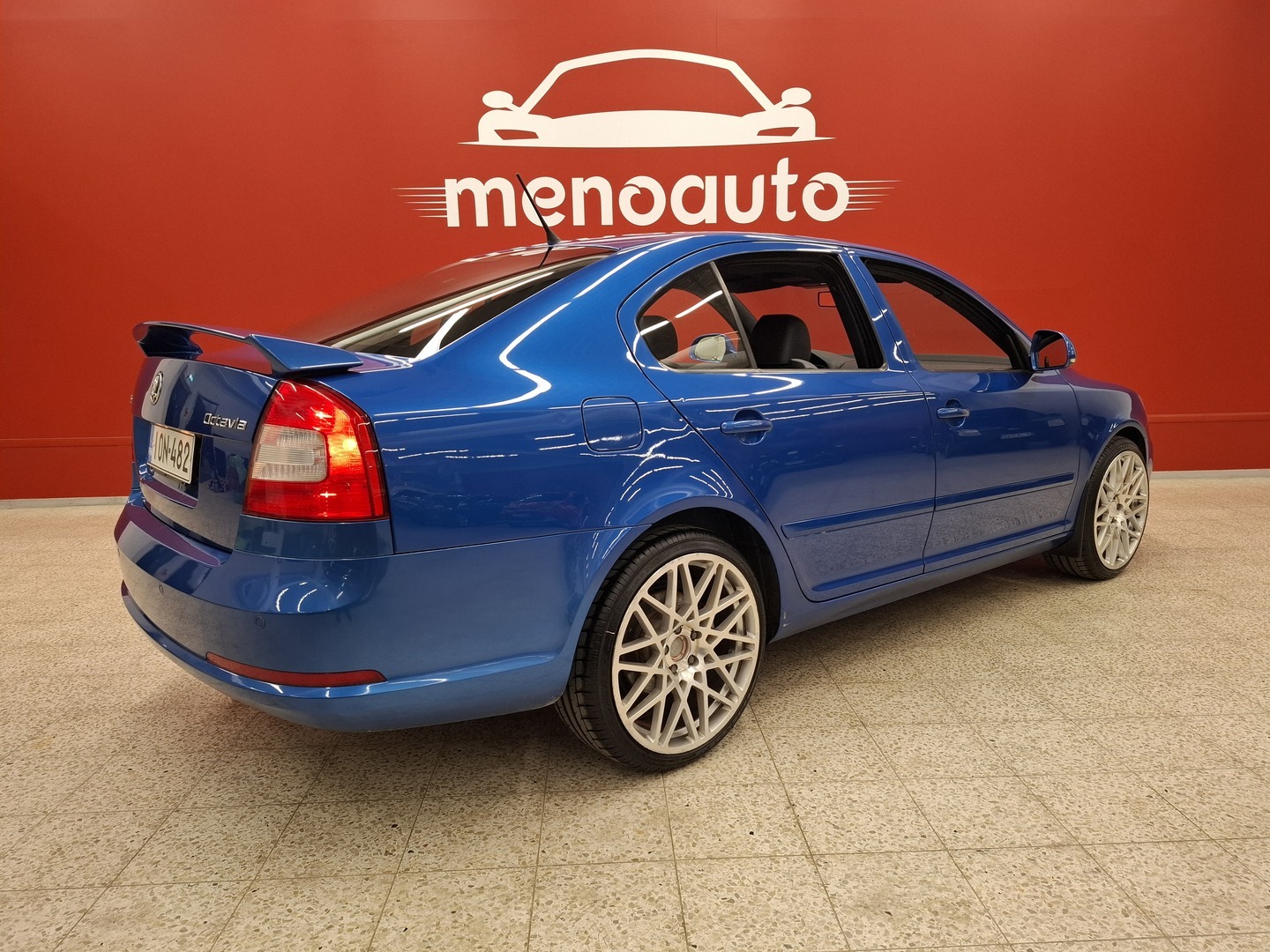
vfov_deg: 58.9
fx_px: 844
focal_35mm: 23
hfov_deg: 73.9
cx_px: 635
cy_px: 476
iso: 160
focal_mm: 5.54
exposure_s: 1/100
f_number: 1.8
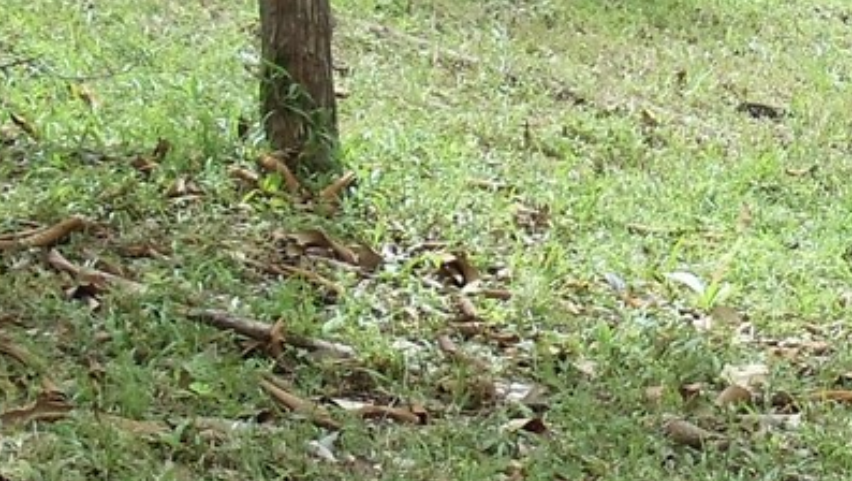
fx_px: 4363
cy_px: -225
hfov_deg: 11.1
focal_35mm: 193
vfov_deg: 6.2
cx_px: 792
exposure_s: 1/160
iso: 80
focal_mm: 6
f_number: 3.5
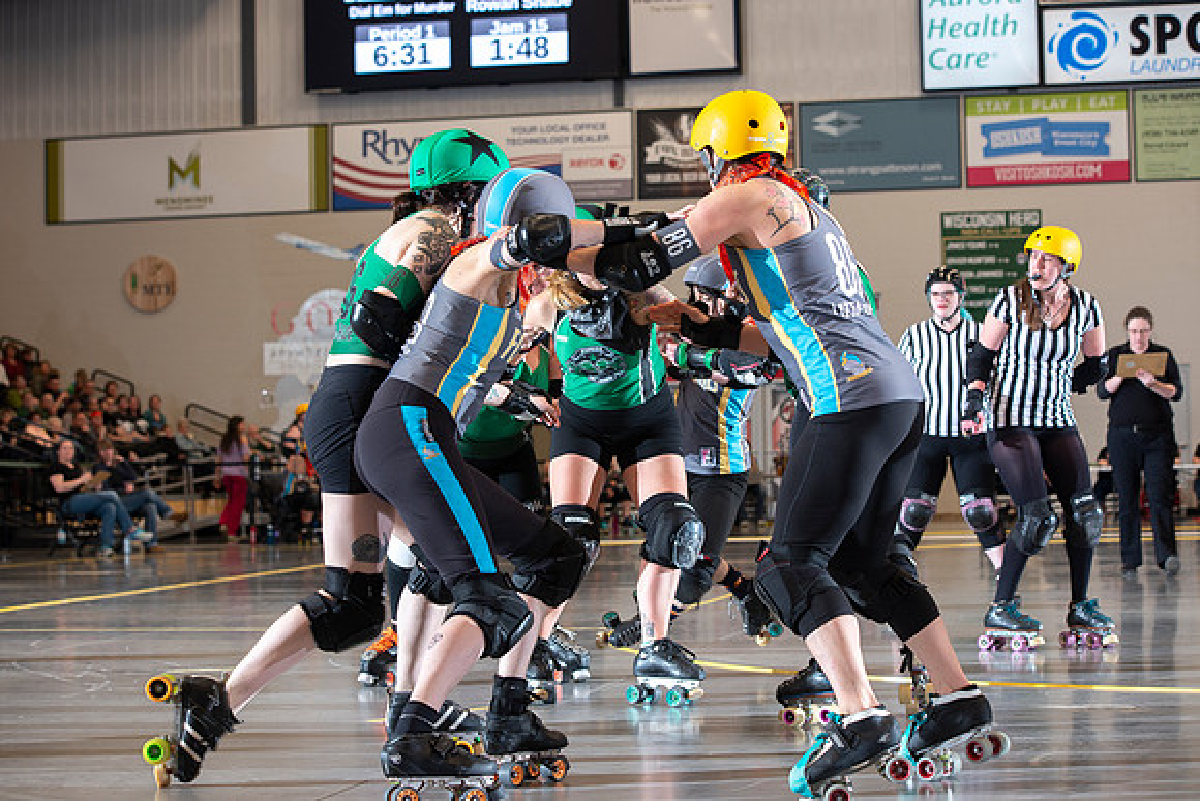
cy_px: 400
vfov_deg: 17.5
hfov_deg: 26.0
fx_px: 2600
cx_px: 600
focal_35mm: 78
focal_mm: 78
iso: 640
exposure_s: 1/160
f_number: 5.6
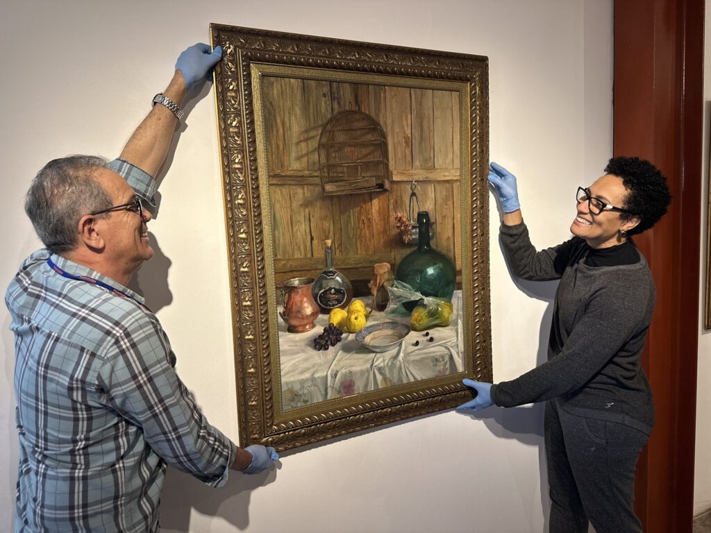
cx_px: 356
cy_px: 266
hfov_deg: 71.6
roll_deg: +2.1
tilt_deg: -4.5
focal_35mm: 24
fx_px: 493
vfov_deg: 56.8
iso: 250
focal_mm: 6.86
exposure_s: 1/60
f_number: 1.78
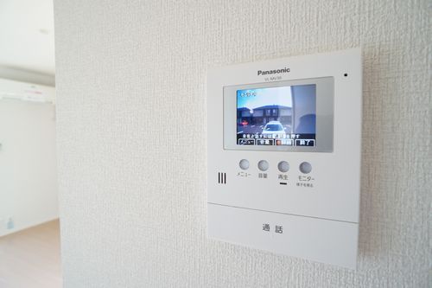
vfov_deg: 53.1
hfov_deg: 73.8
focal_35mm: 24
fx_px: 288
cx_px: 216
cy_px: 144
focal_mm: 16
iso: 400
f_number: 4
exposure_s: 1/60
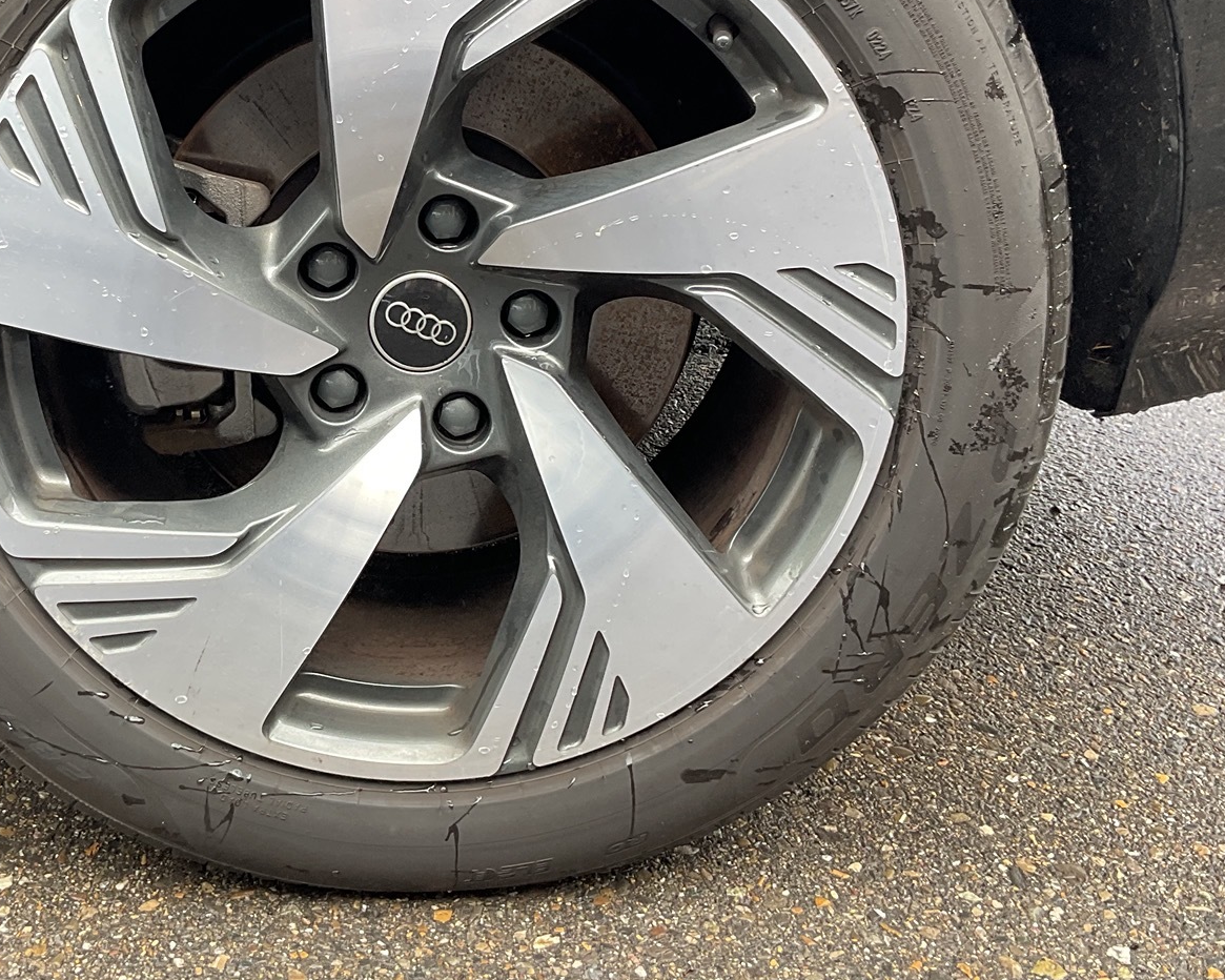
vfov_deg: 30.5
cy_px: 283
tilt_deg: -17.3
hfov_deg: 37.5
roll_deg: -1.8
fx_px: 1777
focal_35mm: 49
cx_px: 388
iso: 25
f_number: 1.8
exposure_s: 1/100
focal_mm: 3
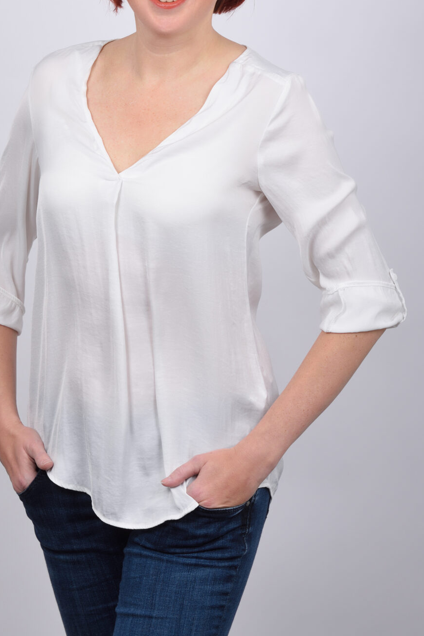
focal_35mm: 197
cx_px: 173
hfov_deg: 7.0
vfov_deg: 10.4
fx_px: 3477
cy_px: 150
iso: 100
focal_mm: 125
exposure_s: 1/160
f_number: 14
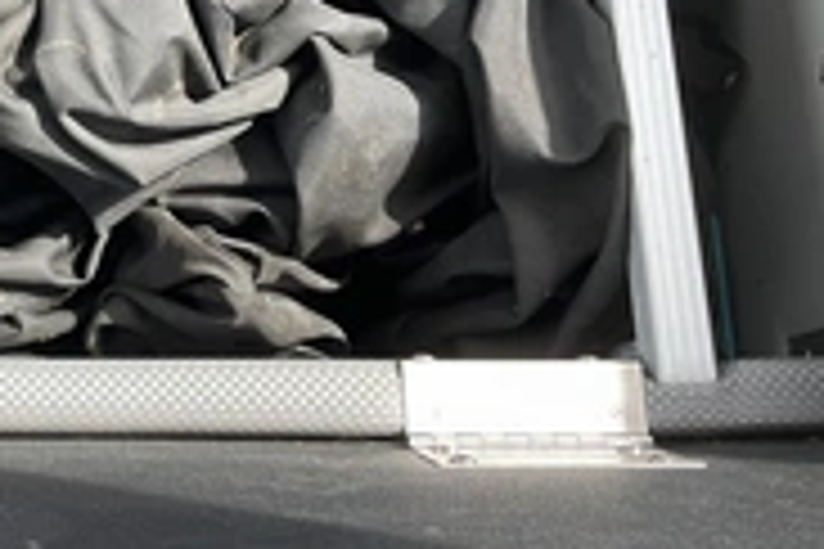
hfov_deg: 28.3
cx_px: -36
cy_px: 72
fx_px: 1511
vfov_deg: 20.3
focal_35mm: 66
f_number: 1.8
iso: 20
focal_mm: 3
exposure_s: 1/221
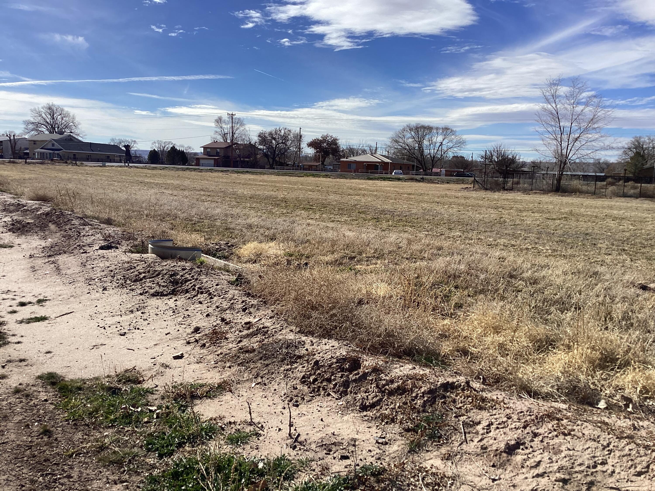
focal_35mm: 31
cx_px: 328
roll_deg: -2.2
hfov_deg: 58.4
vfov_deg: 45.4
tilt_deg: -6.7
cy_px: 246
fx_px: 587
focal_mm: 3.3
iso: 25
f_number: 2.4
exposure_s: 1/2146
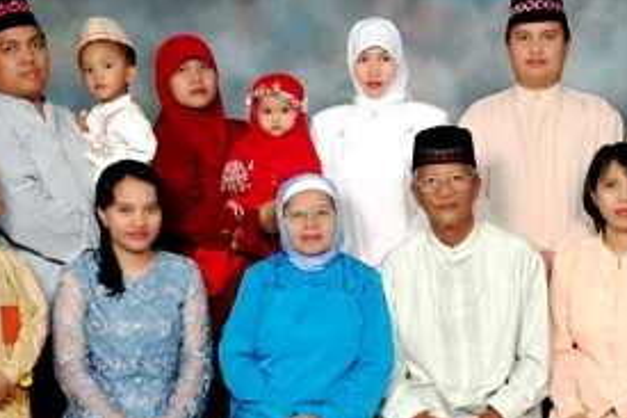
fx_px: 1445
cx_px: 344
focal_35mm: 83
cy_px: 263
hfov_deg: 24.5
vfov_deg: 16.4
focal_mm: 34
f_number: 11
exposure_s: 1/60
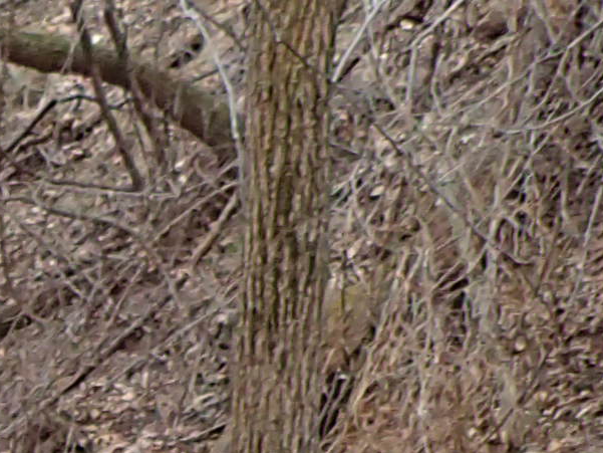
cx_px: -1088
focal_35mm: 165
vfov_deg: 8.5
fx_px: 2875
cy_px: 924
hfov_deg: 9.7
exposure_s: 1/640
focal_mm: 4.5
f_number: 2
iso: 200
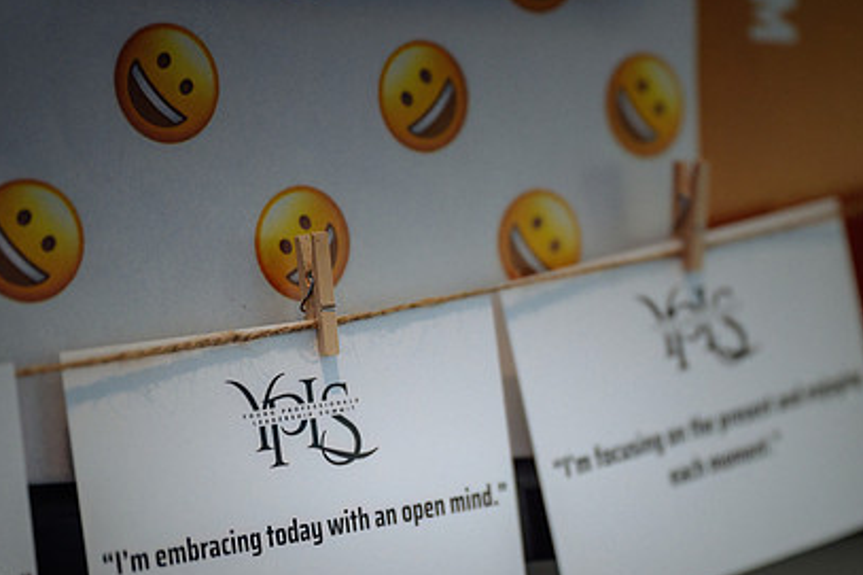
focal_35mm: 113
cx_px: 569
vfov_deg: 12.1
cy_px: 400
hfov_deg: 18.1
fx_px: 2708
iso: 1600
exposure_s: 1/160
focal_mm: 70
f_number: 2.8
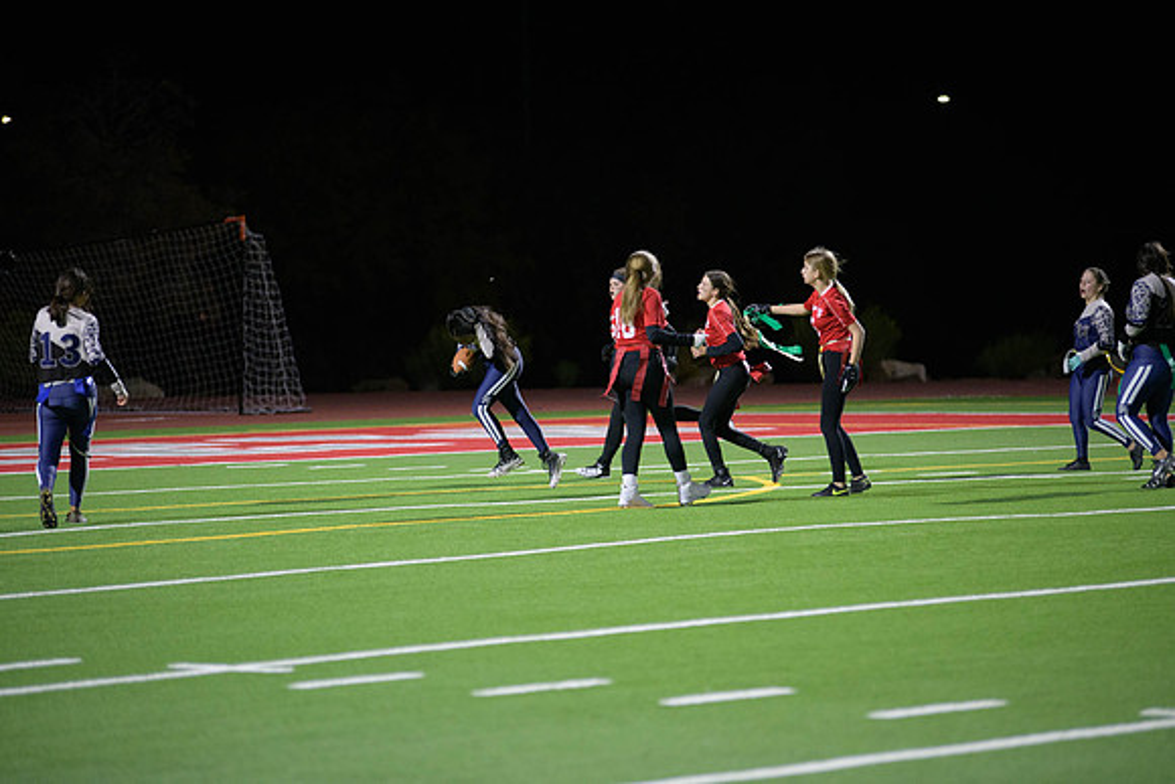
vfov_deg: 8.3
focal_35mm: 165
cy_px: 392
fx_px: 5386
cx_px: 588
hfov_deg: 12.4
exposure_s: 1/640
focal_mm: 165
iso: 4000
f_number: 2.8
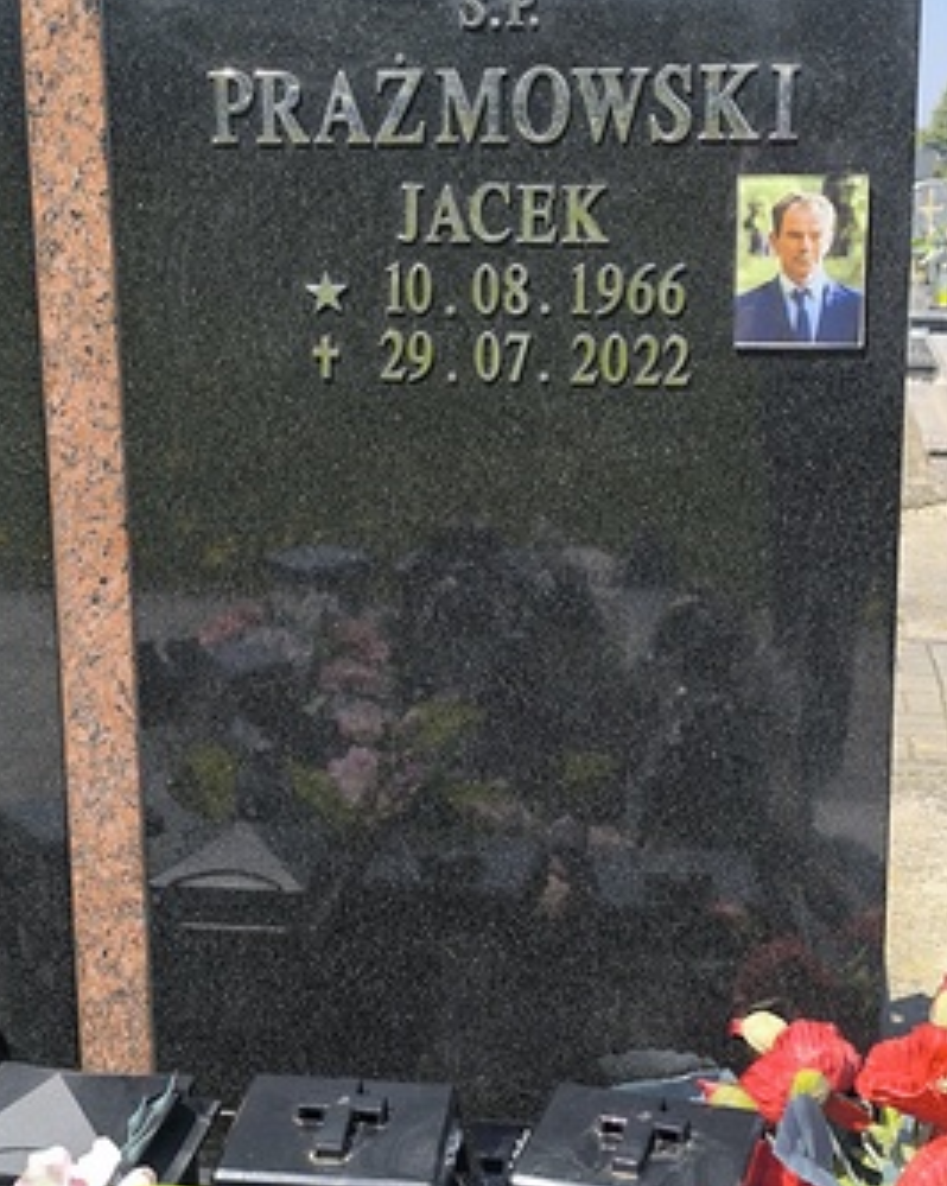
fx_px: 1929
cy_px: 531
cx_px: 438
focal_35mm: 55
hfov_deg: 27.6
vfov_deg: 34.1
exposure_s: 1/559
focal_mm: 6.14
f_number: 1.65
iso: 50
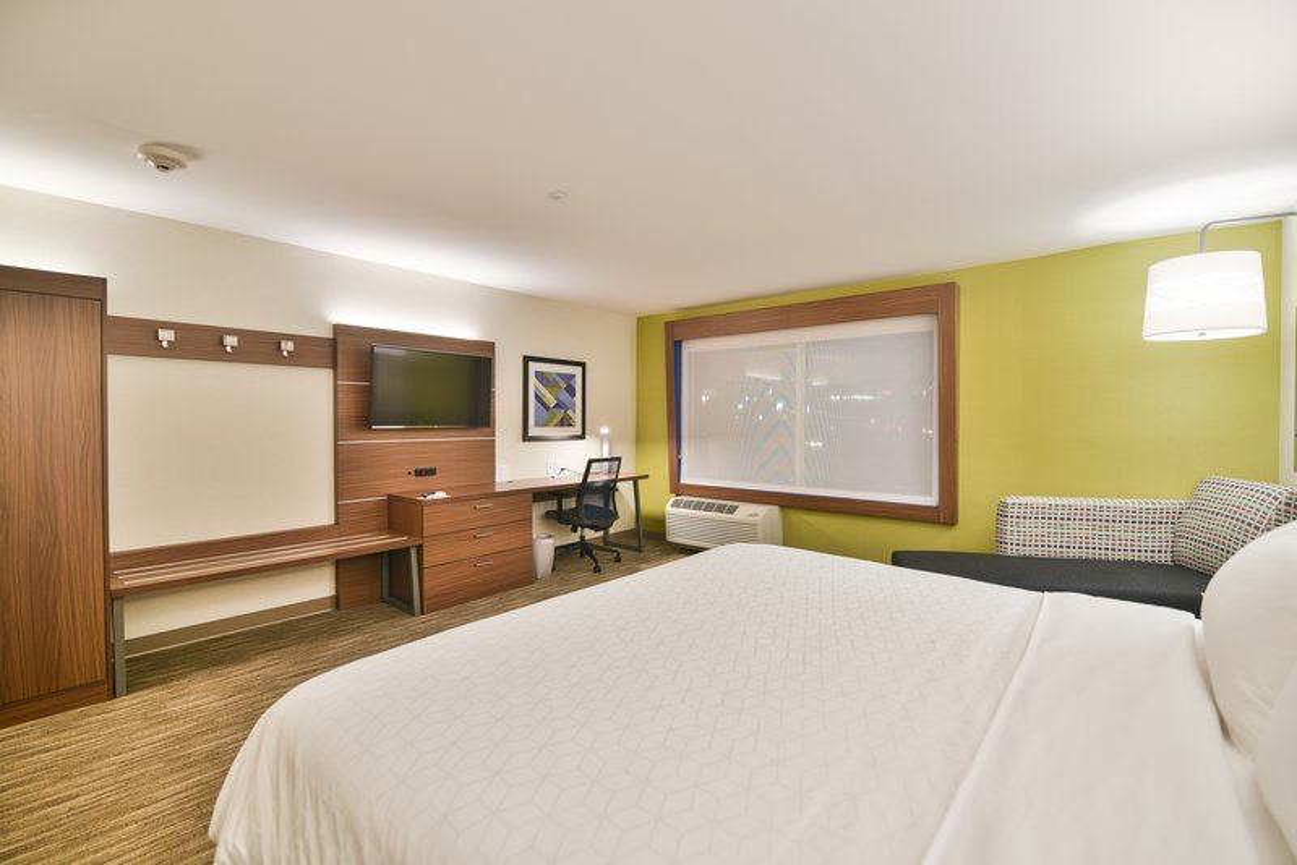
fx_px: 577
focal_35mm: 16
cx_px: 648
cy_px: 432
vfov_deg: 73.8
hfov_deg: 96.7
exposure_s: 1/13
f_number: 2.8
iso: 100
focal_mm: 16
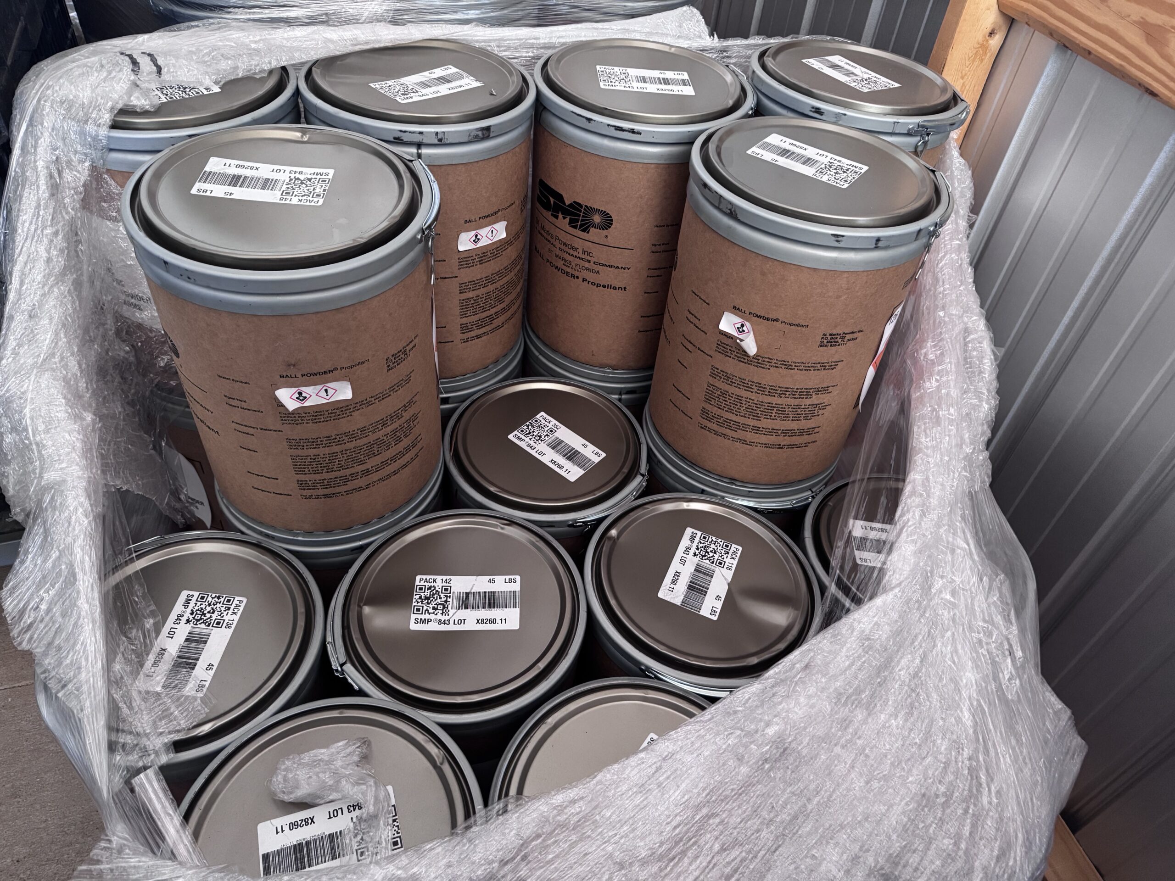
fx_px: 815
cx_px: 588
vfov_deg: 56.8
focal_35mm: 24
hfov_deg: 71.6
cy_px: 440
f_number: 1.78
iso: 800
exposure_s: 1/58
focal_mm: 6.76
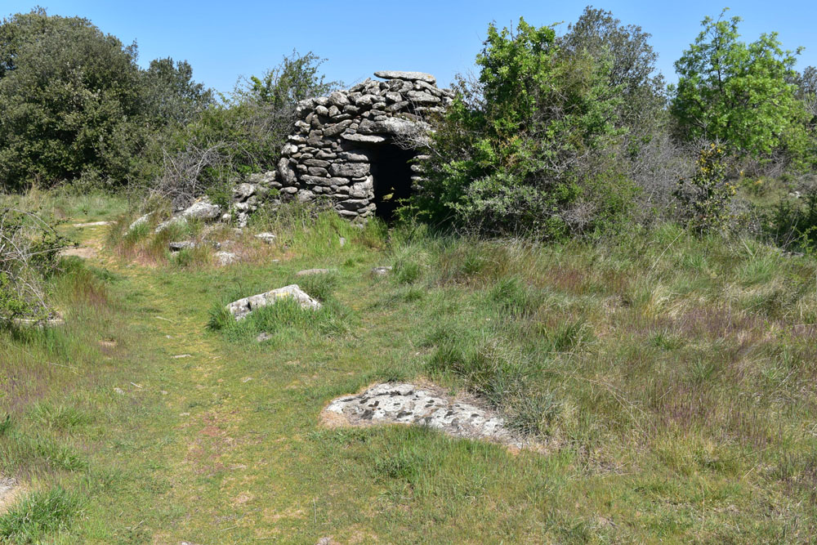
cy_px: 272
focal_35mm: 34
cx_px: 408
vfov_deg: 38.4
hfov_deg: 55.1
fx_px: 783
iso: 400
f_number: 13
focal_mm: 23
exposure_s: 1/400
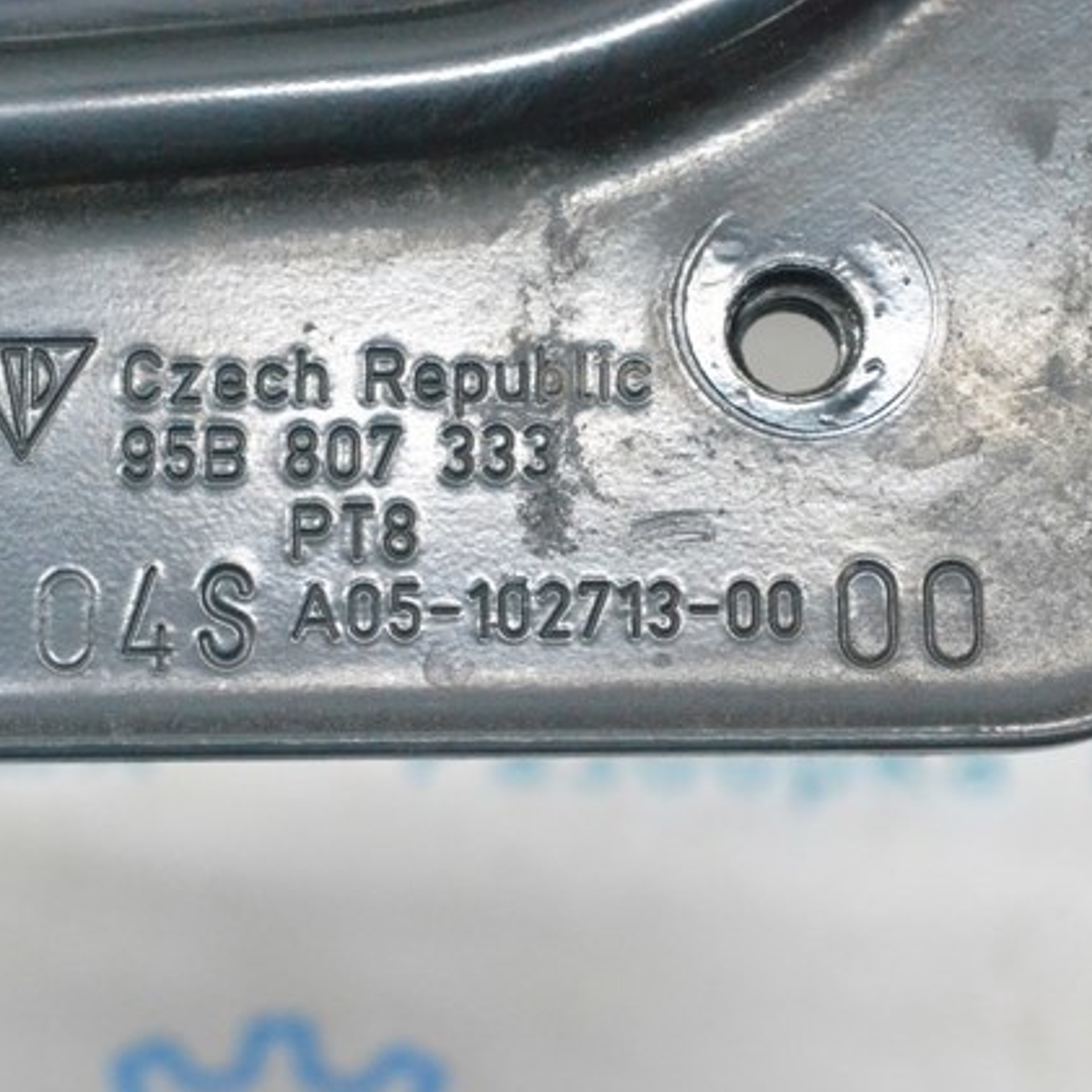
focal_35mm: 107
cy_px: 550
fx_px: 3806
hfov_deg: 16.3
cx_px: 371
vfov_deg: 16.3
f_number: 10
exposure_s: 1/160
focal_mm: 55
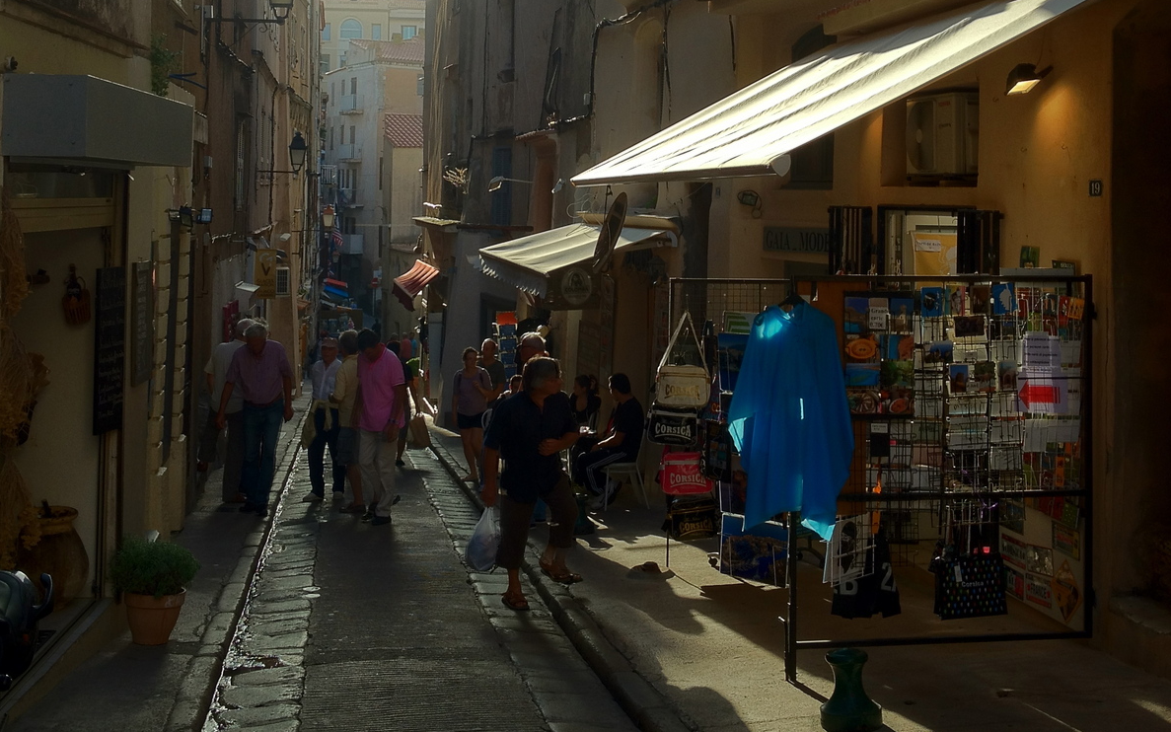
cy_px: 161
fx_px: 1596
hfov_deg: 40.3
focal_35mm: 50
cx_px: 582
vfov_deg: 25.4
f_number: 2.4
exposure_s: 1/280
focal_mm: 4.28
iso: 64
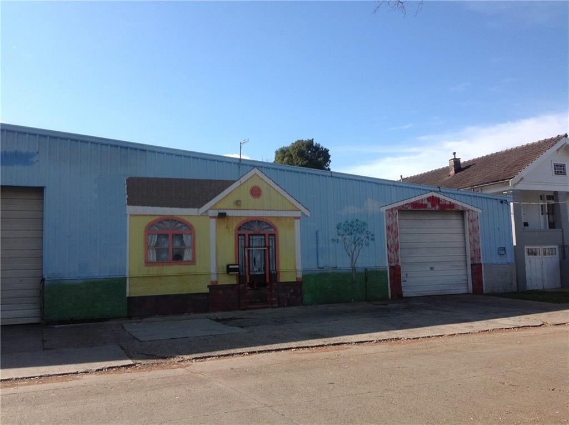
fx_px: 574
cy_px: 212
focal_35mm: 35
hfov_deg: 52.7
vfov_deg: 40.6
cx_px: 284
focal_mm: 4.28
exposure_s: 1/1592
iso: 50
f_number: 2.4
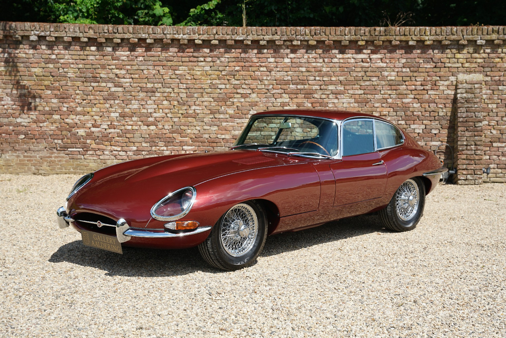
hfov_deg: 35.7
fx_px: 786
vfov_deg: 24.2
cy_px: 169
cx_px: 253
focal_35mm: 56
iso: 100
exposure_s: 1/200
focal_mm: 55.9
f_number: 5.6
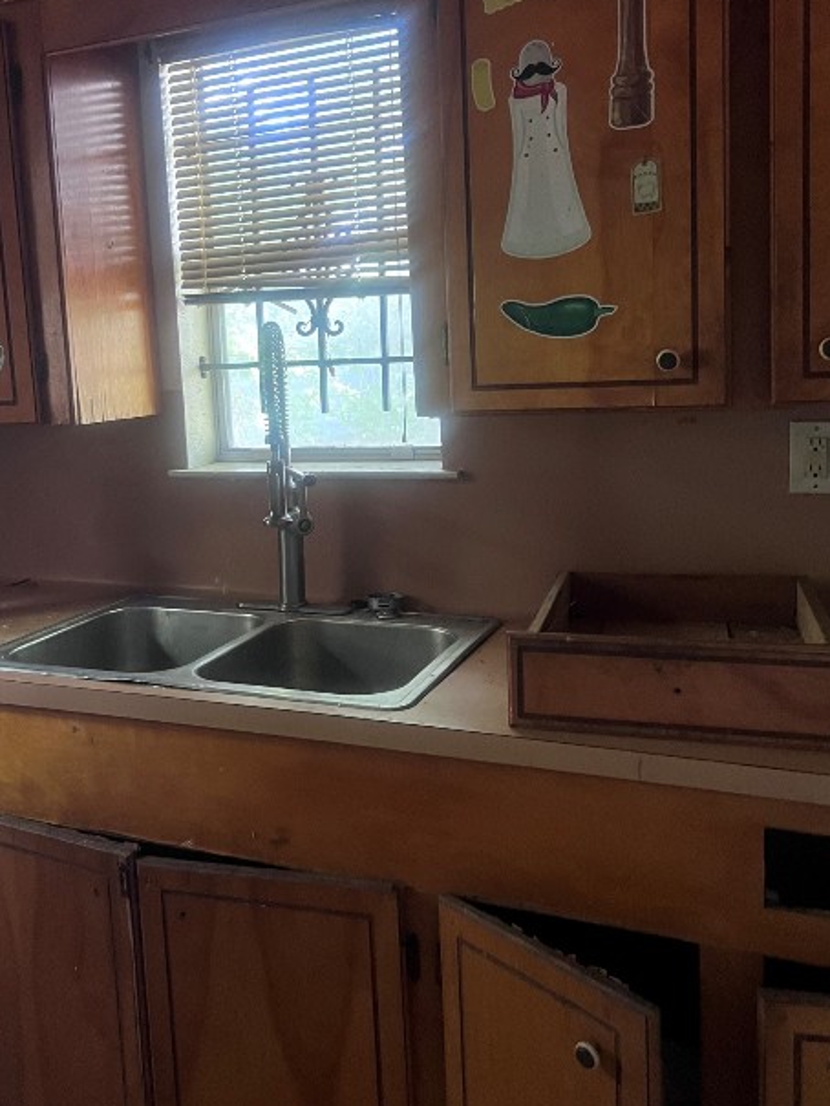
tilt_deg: -2.9
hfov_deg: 42.7
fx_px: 1055
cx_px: 322
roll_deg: +3.5
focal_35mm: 33
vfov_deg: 55.2
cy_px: 484
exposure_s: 1/50
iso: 500
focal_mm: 5.7
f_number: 1.5
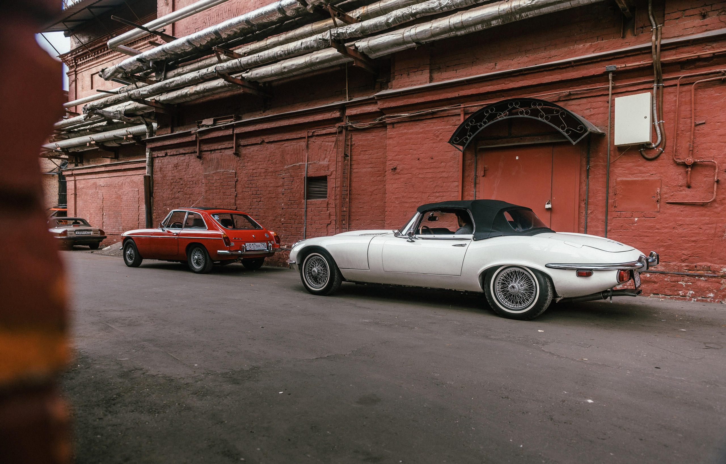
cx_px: 366
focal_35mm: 25
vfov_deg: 50.6
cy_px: 243
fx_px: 490
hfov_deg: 73.0
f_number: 2.8
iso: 100
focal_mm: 24
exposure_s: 1/125
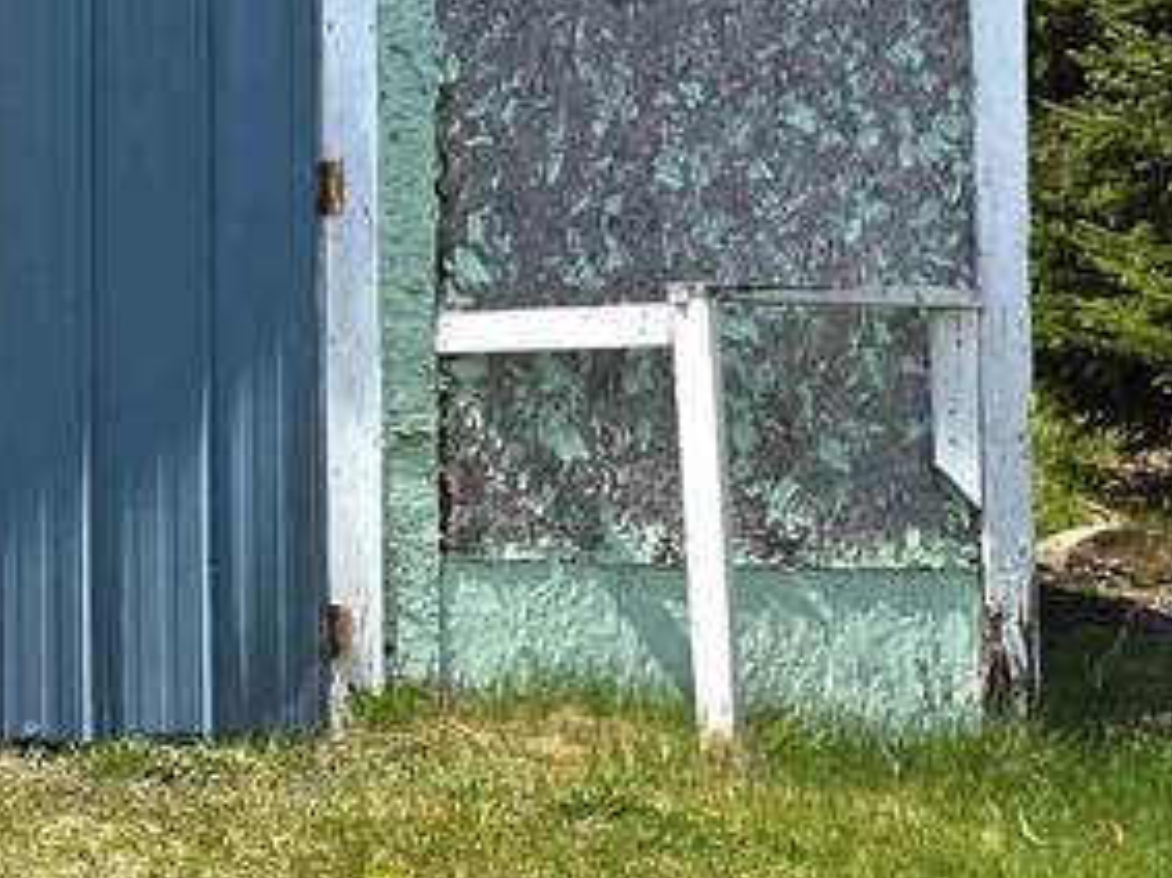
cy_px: 191
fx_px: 3520
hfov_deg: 16.9
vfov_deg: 14.2
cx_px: -642
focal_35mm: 104
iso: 12
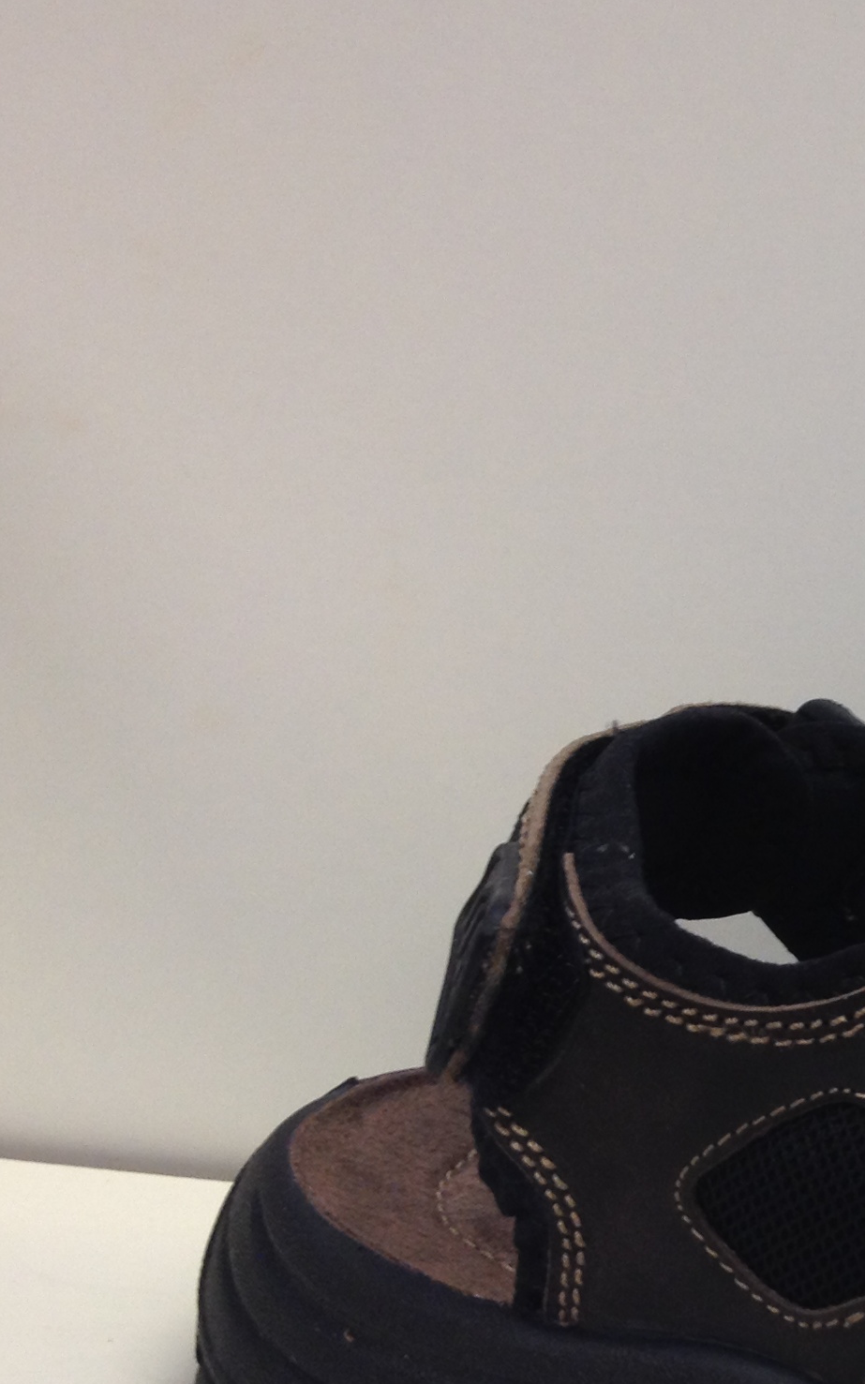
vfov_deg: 25.1
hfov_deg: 14.7
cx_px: 1334
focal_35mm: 82
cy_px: 901
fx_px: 3093
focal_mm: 4.28
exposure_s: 1/20
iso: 64
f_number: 2.4
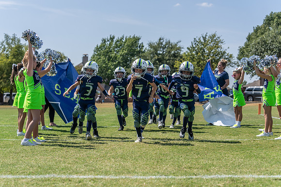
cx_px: 140
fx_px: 546
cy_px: 94
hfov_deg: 28.8
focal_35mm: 70
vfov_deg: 19.5
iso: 100
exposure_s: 1/1250
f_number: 4
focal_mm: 70
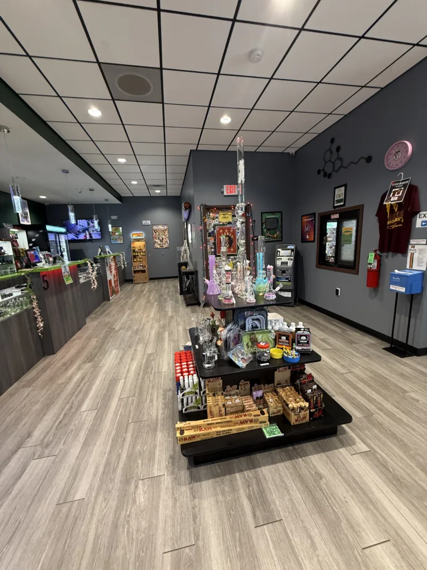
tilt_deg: -9.4
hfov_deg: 85.7
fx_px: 230
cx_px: 214
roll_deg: +1.4
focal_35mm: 14
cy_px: 285
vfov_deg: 102.1
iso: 250
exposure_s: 1/60
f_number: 2.2
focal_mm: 2.22
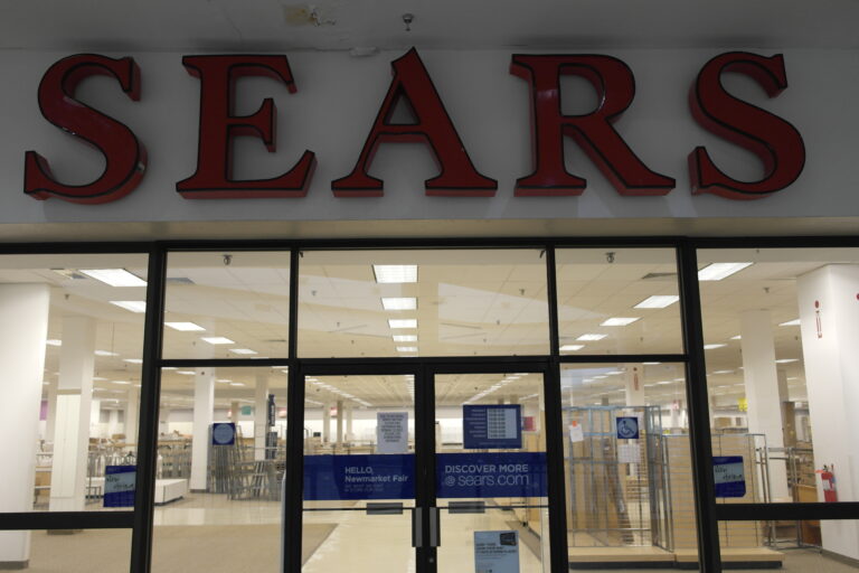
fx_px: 716
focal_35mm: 30
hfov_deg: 61.9
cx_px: 430
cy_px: 286
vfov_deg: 43.6
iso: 400
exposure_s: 1/60
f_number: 3.5
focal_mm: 20
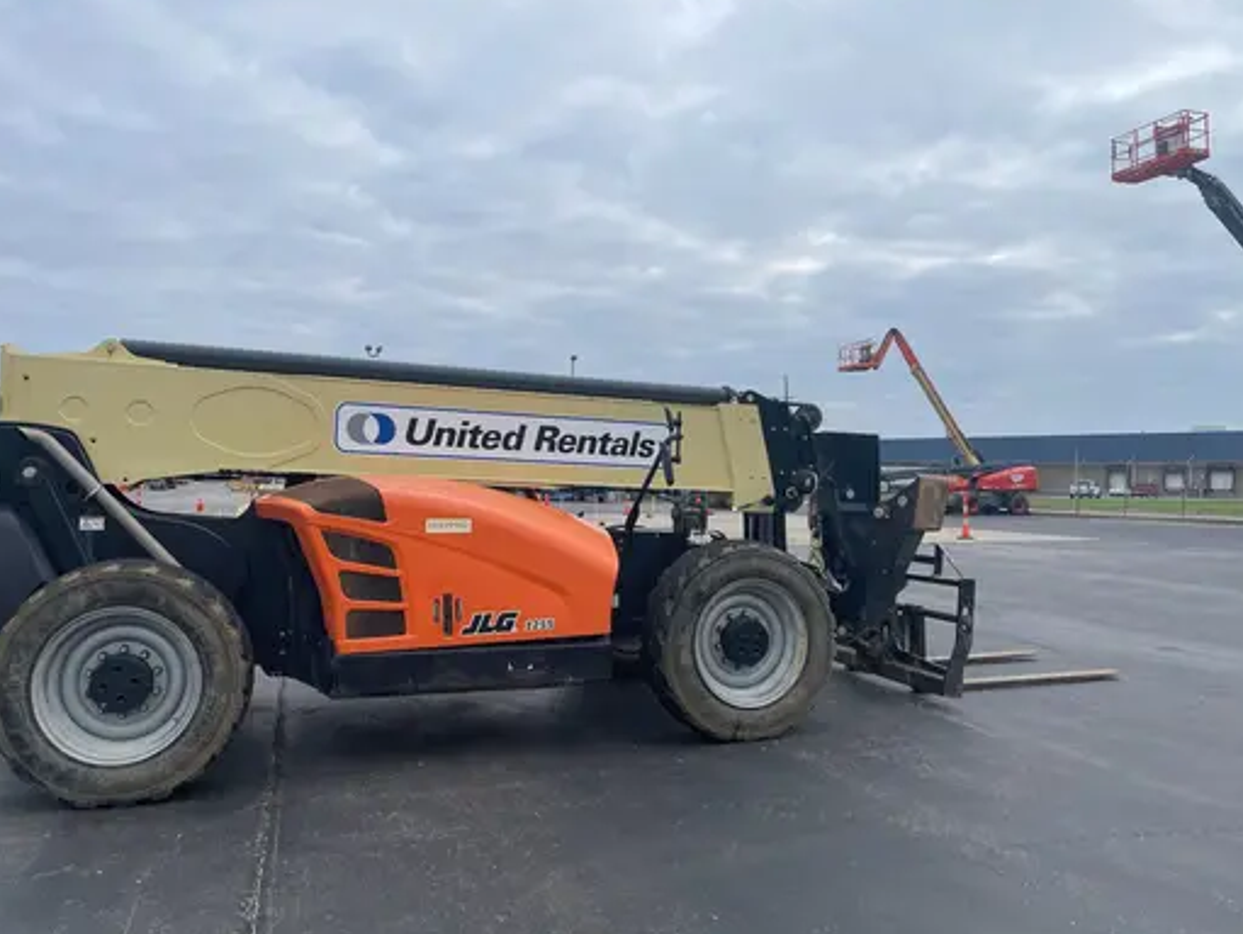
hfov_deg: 63.4
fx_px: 1006
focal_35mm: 28
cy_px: 476
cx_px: 601
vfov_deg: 49.8
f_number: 1.6
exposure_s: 1/3125
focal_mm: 4.2
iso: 32
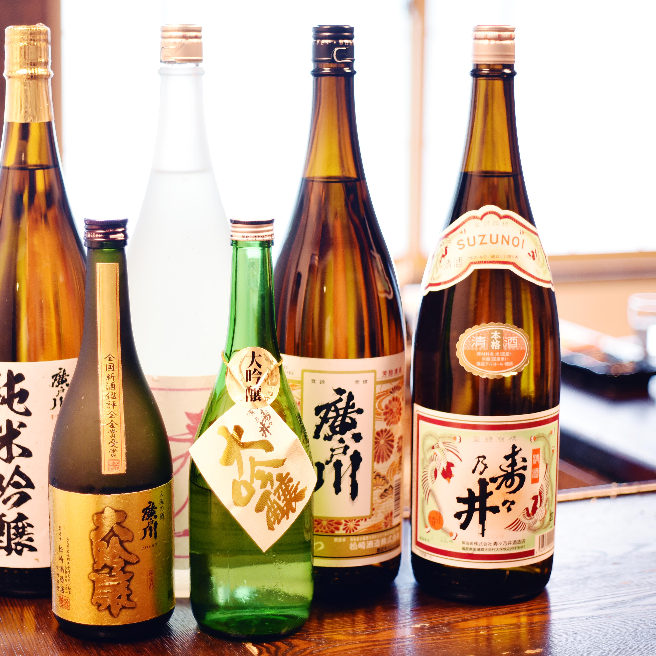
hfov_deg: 24.3
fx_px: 1522
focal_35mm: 71
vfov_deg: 24.3
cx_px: 267
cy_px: 328
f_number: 2.8
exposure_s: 1/125
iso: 800
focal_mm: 55
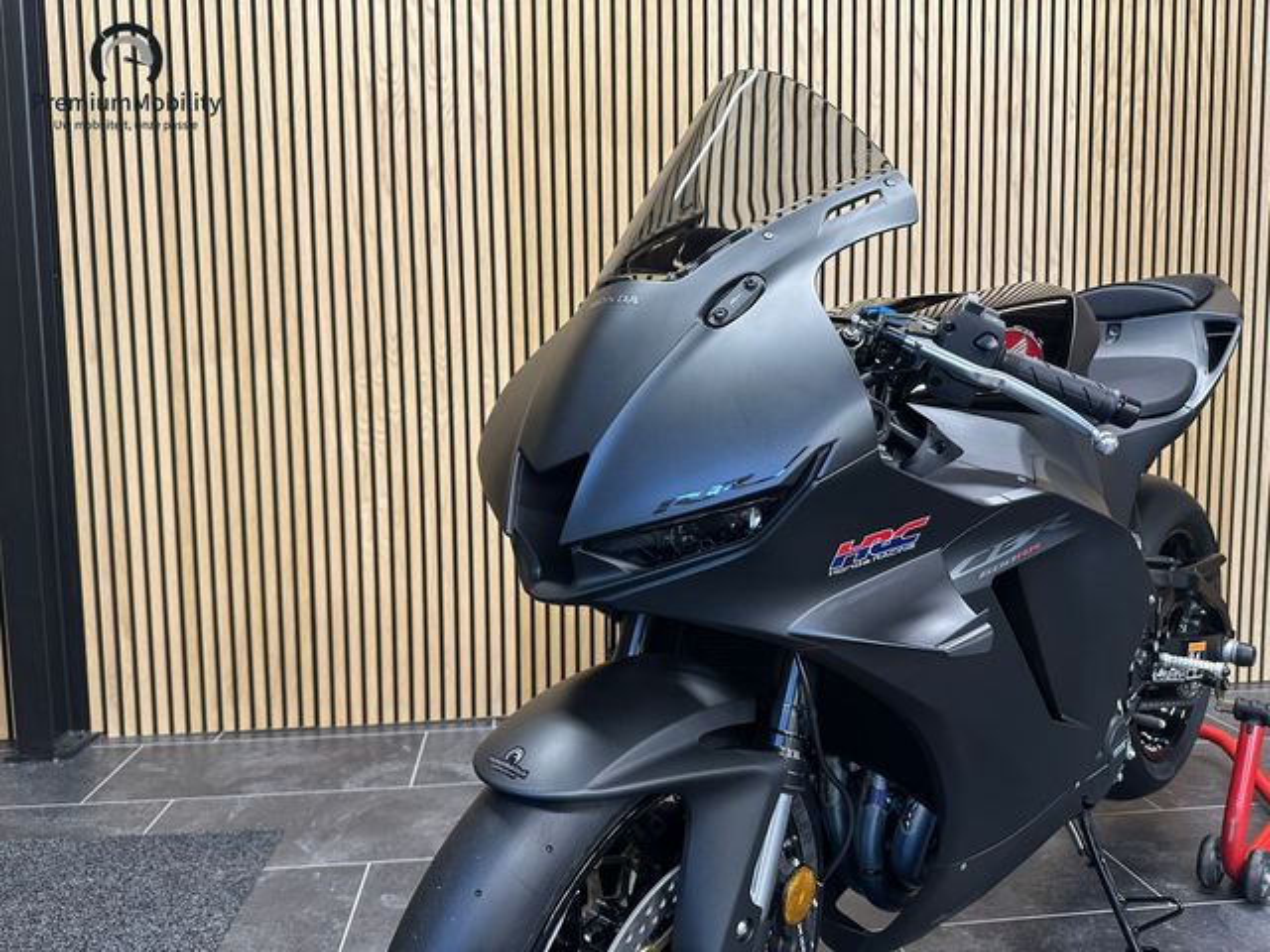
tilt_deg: -4.4
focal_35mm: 24
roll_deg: +0.2
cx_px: 635
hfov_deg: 71.6
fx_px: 881
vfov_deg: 56.8
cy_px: 476
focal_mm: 6.86
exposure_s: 1/50
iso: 160
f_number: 1.78
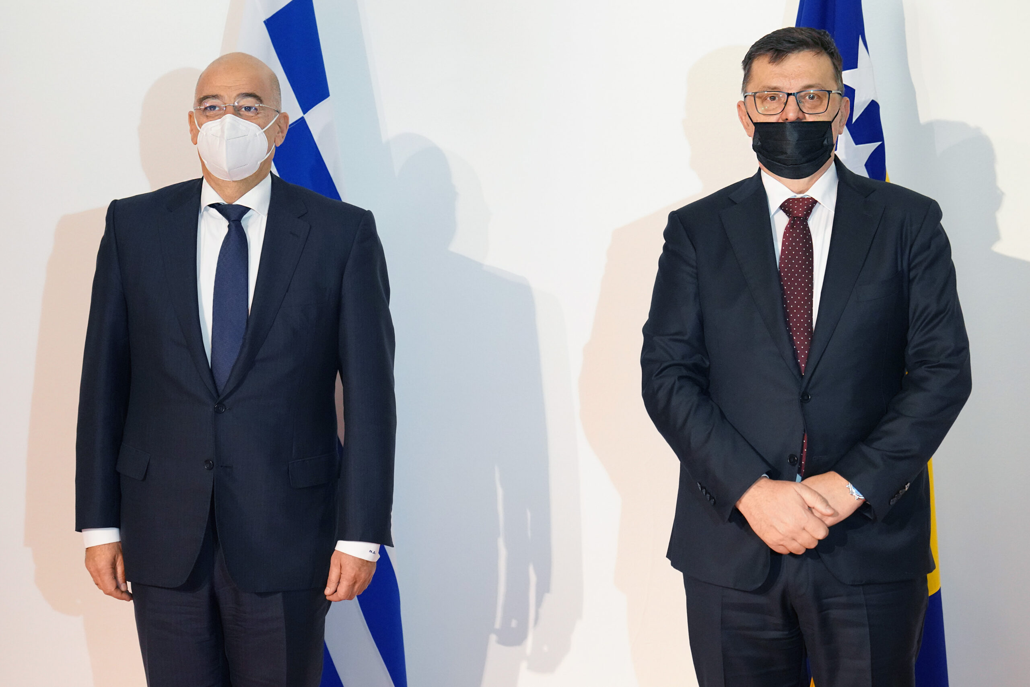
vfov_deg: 24.6
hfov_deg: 36.2
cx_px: 515
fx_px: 1574
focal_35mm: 55
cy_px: 344
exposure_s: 1/160
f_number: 3.2
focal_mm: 55
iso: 3200
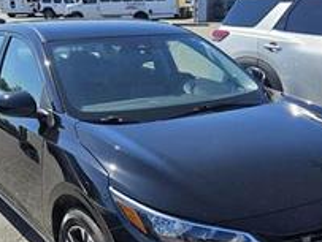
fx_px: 531
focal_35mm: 57
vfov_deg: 25.7
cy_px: 152
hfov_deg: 33.7
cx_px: 162
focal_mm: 5.4
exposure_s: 1/1429
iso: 25
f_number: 1.8
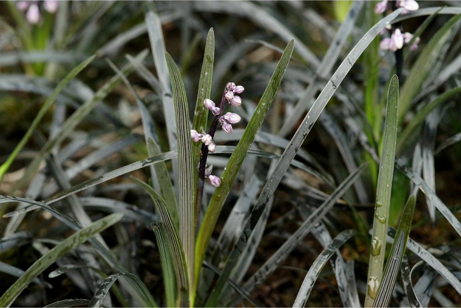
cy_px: 154
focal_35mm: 150
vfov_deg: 9.1
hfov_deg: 13.7
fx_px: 1921
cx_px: 230
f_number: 6.3
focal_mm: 100
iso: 1250
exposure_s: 1/160
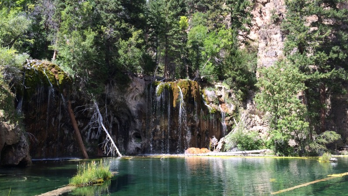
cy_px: 101
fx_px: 295
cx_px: 176
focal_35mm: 32
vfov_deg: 36.7
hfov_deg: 61.0
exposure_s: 1/578
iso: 32
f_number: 2.2
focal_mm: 4.15
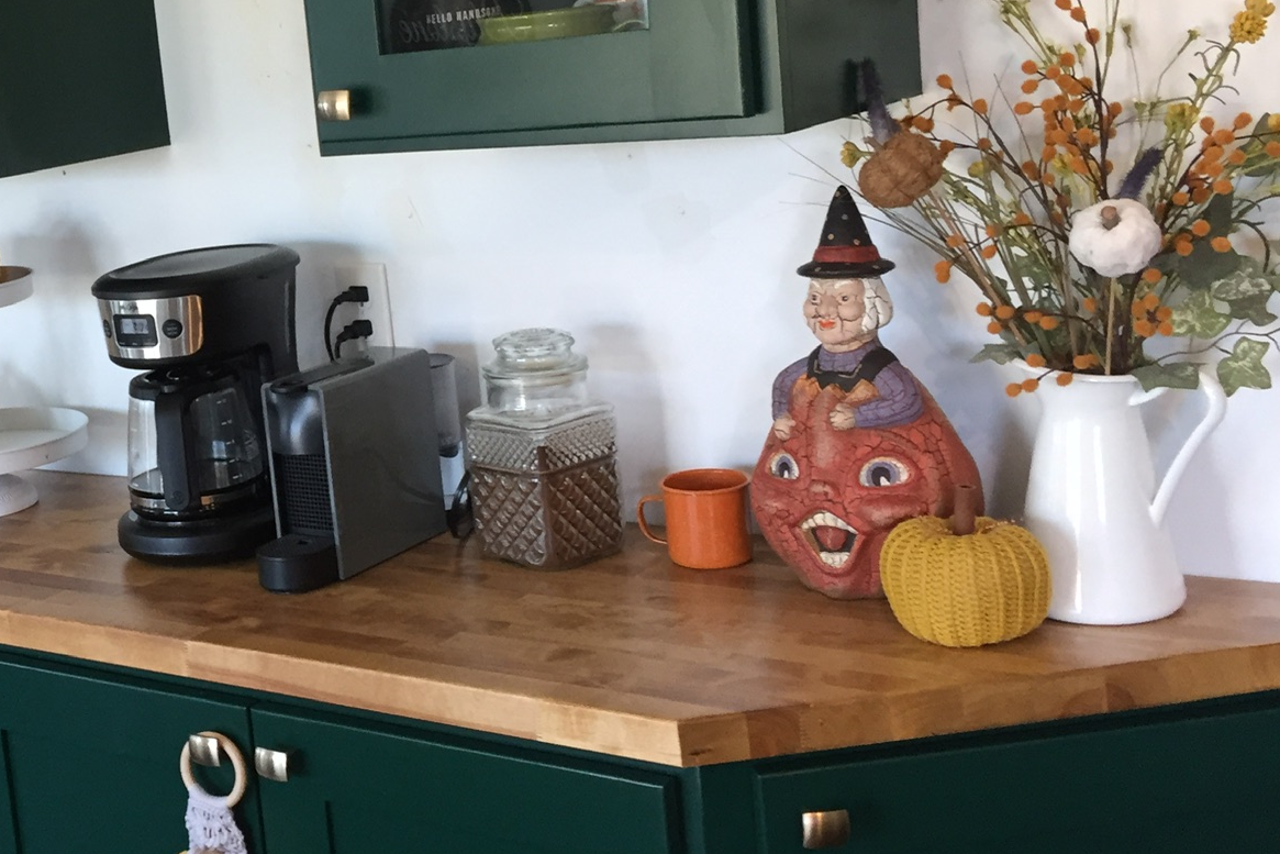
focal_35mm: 53
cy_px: 313
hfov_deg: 35.7
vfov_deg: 25.4
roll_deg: +4.9
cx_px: 179
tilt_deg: -8.2
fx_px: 1885
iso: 100
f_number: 2.2
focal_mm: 4.15
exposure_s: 1/30
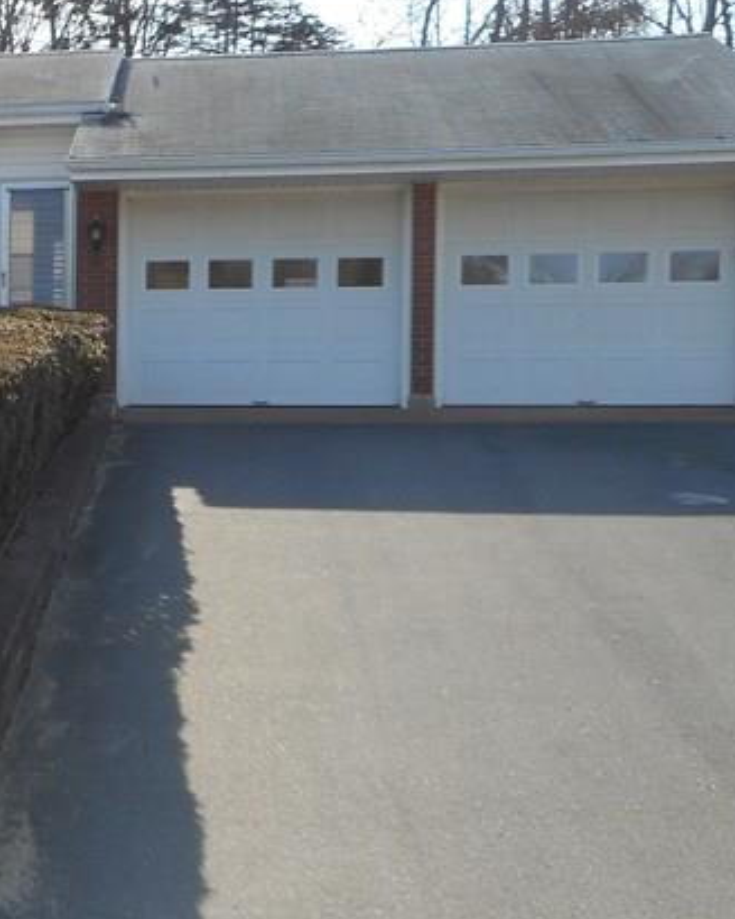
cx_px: -182
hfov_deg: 22.7
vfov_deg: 31.0
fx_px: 1659
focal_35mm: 61
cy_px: 471
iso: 80
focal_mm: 4.5
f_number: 3.7
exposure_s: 1/400
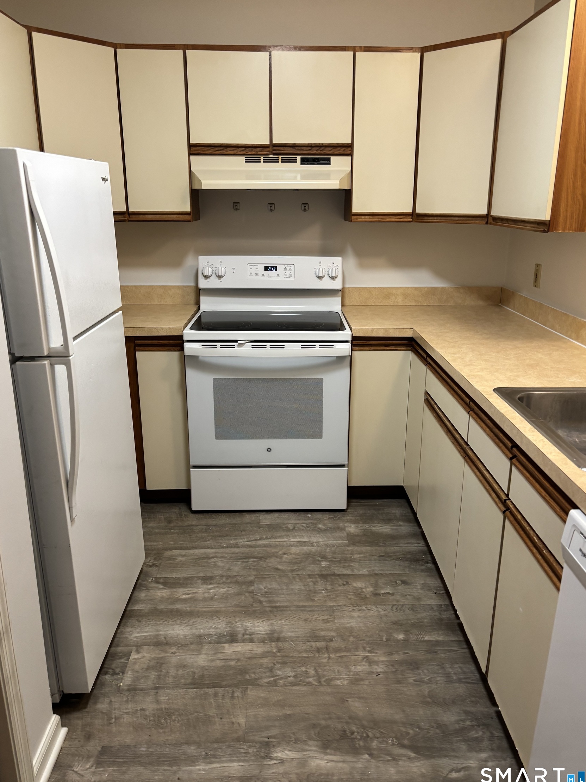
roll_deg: -3.0
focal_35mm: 27
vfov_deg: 65.3
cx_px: 299
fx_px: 609
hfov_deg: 51.3
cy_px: 385
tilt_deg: -14.5
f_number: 1.6
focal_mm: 5.96
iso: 160
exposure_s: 1/60
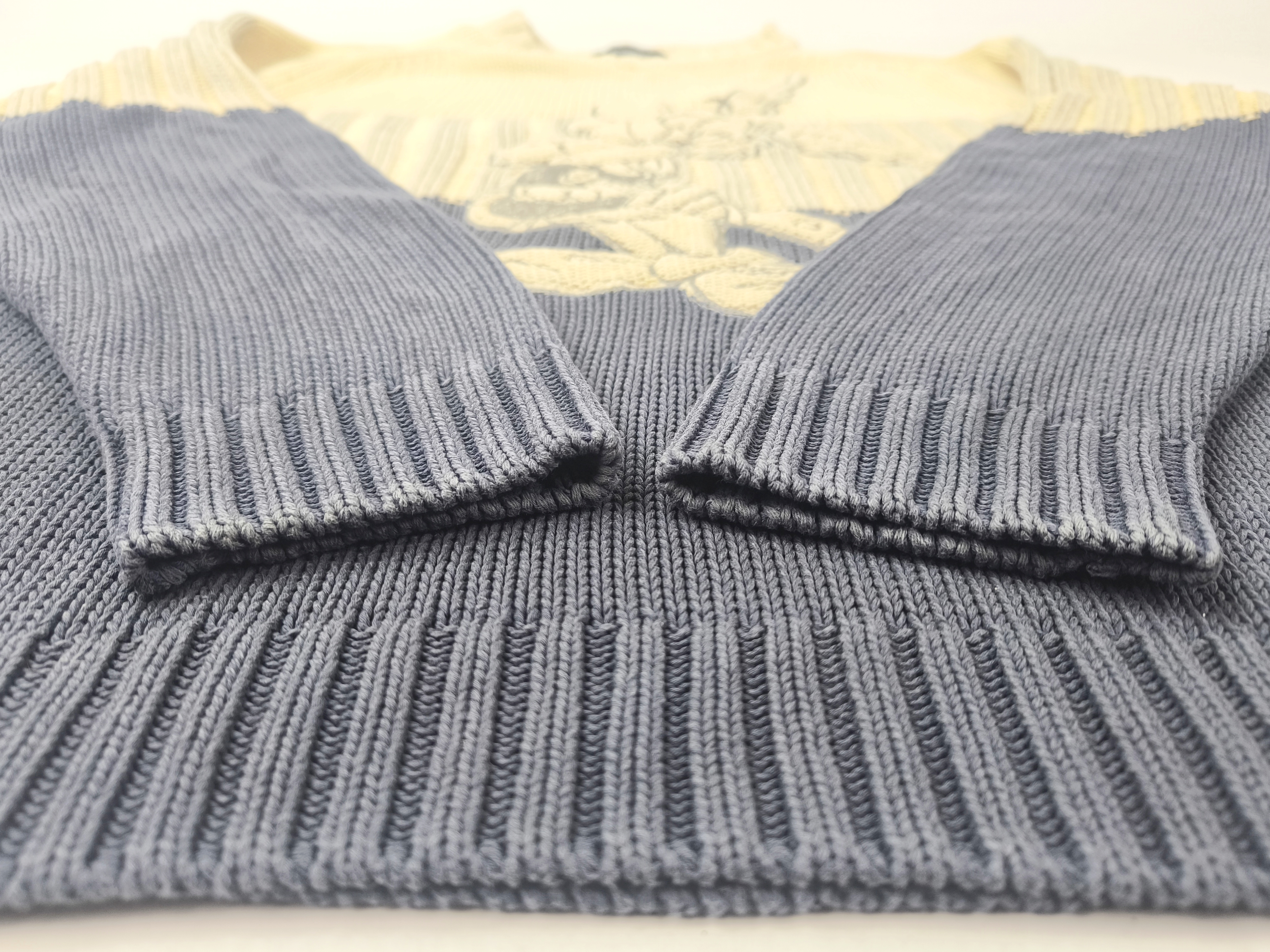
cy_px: 476
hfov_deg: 71.6
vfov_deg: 56.8
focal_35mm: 24
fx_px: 881
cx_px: 635
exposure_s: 1/100
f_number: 1.9
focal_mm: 6.92
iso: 100
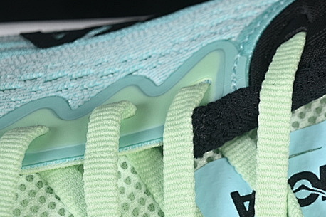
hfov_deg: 11.5
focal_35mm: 177
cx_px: 339
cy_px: 189
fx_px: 1602
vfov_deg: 7.7
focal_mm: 50
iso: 160
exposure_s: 1/80
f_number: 7.1
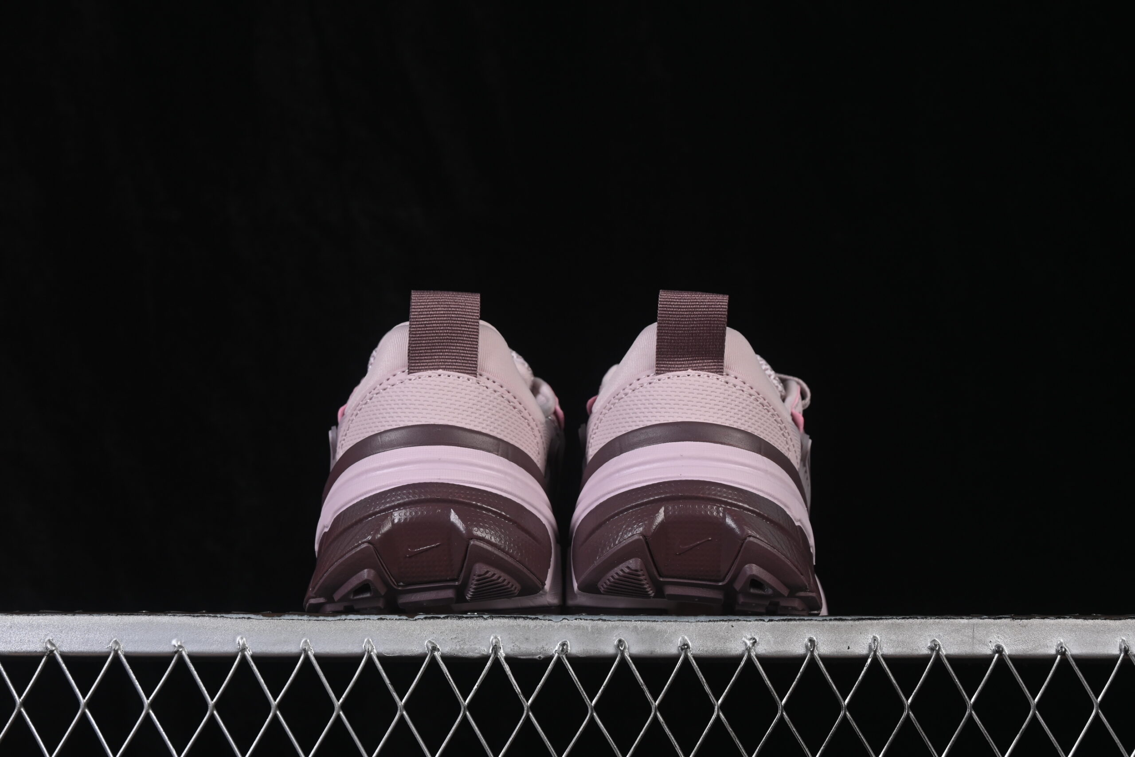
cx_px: 568
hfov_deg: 27.0
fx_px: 2365
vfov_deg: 18.2
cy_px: 378
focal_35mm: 75
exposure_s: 1/80
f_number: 8
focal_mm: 50
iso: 160
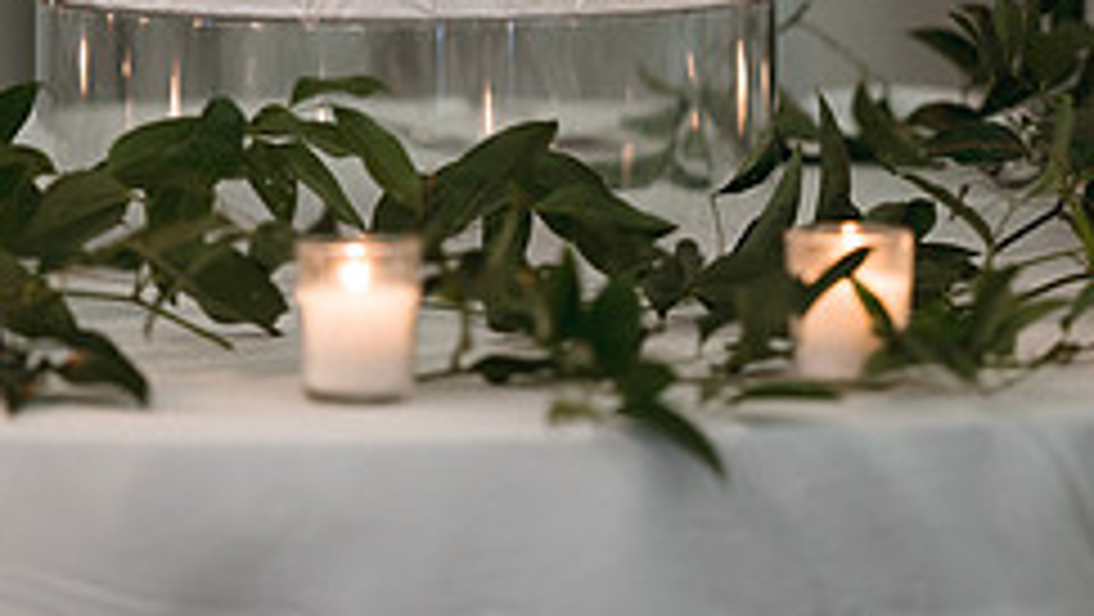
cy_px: -135
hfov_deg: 9.8
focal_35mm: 220
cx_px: 446
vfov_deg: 5.5
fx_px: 6385
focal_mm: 85
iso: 1250
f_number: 1.8
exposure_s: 1/200
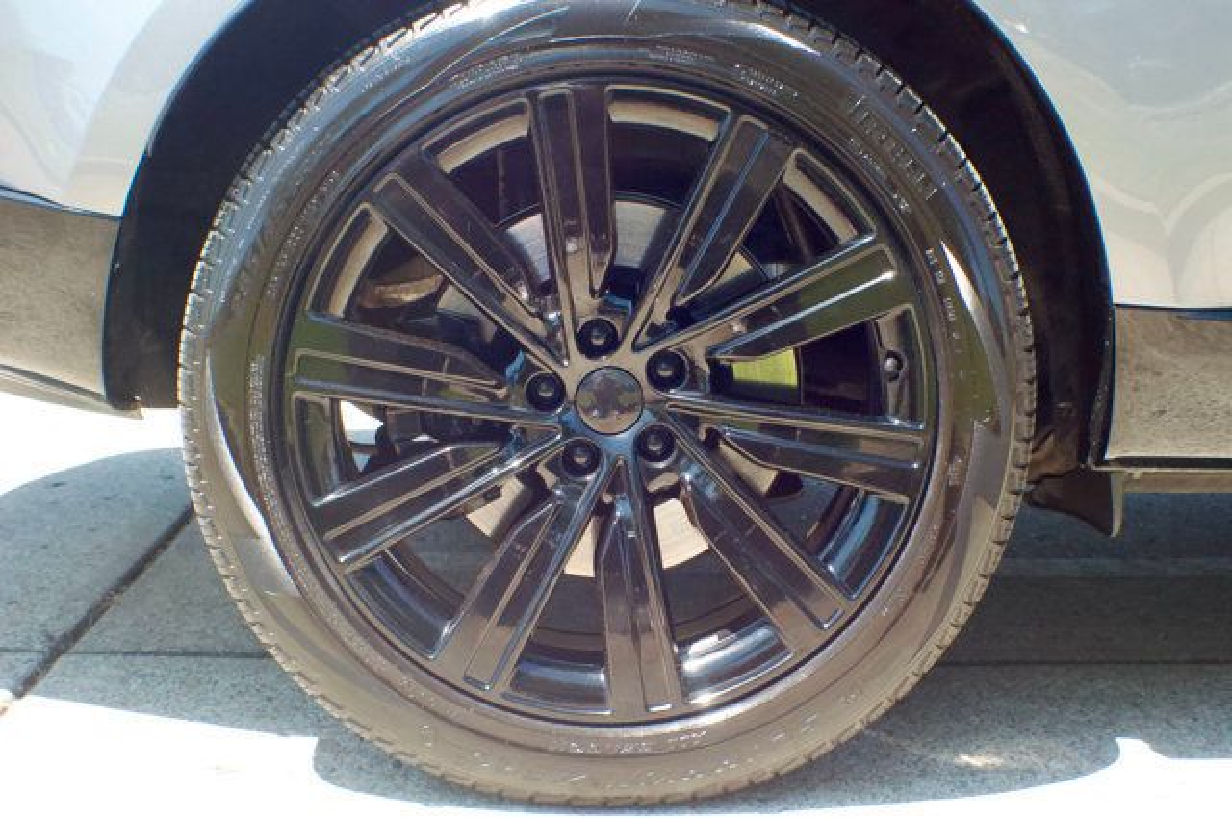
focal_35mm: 75
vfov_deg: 18.1
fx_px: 2563
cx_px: 616
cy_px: 409
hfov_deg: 27.0
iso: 2000
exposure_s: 1/500
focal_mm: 50
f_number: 11
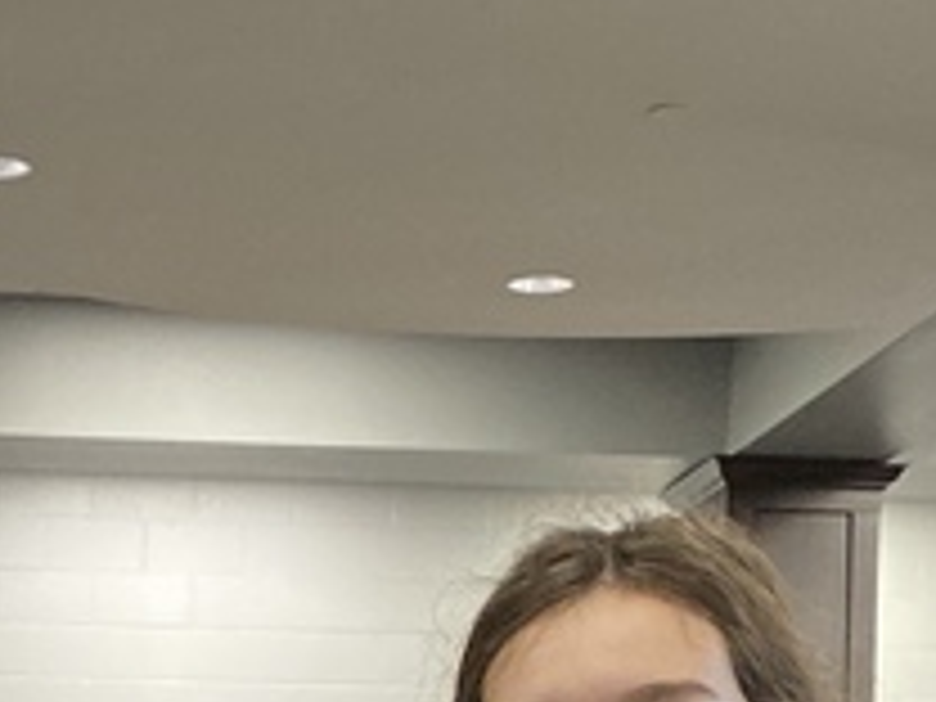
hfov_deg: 15.1
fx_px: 3461
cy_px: 1971
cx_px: -18
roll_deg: -0.2
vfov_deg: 9.5
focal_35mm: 128
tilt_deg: -11.2
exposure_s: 1/60
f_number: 1.8
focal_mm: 4.25
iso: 250
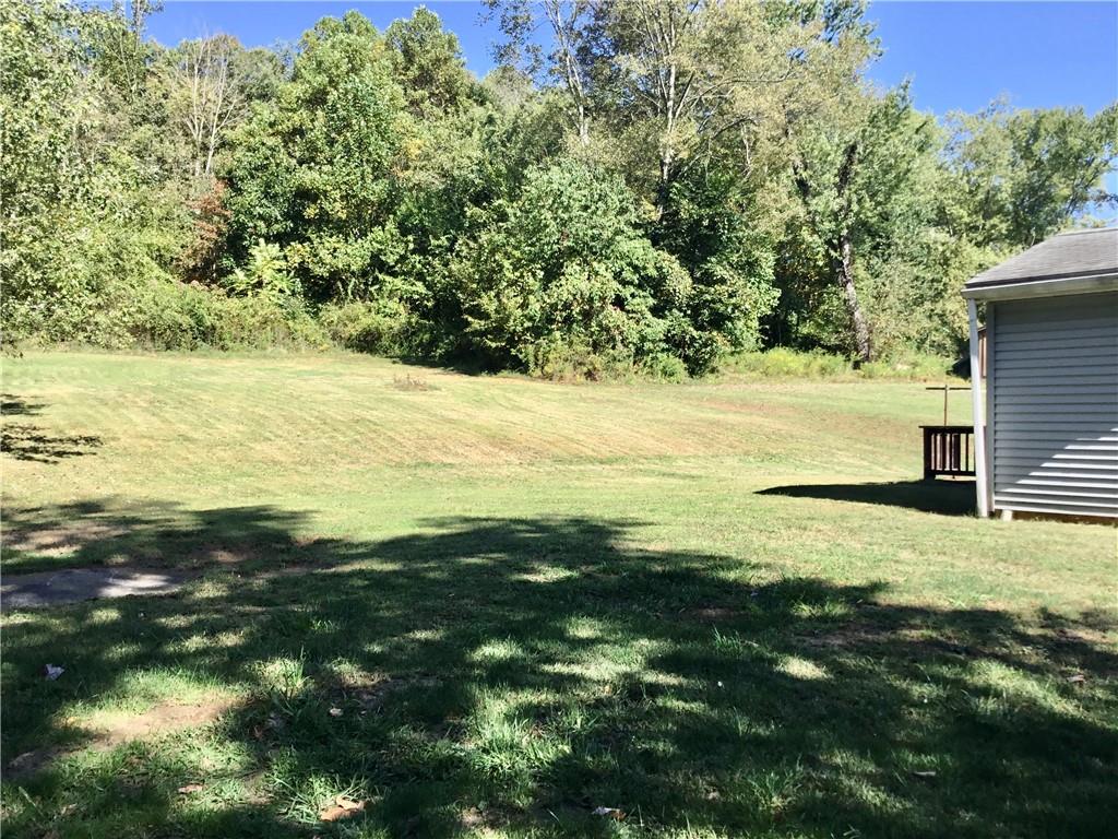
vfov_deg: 45.4
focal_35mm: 31
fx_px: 1001
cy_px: 420
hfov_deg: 58.4
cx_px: 559
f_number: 2.4
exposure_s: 1/488
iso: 25
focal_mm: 3.3
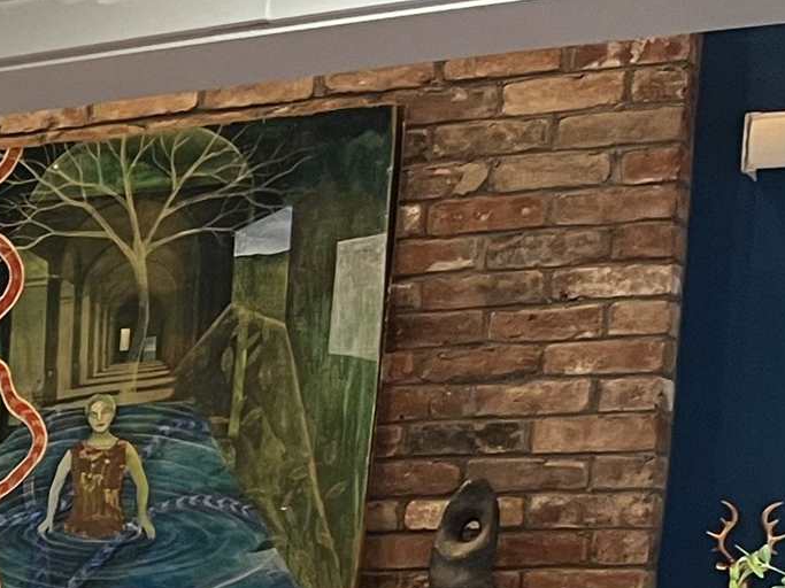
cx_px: -873
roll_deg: -1.1
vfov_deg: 11.7
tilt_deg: -8.1
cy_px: 1045
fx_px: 2653
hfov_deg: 13.8
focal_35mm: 117
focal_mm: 5.1
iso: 100
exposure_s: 1/60
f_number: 1.6
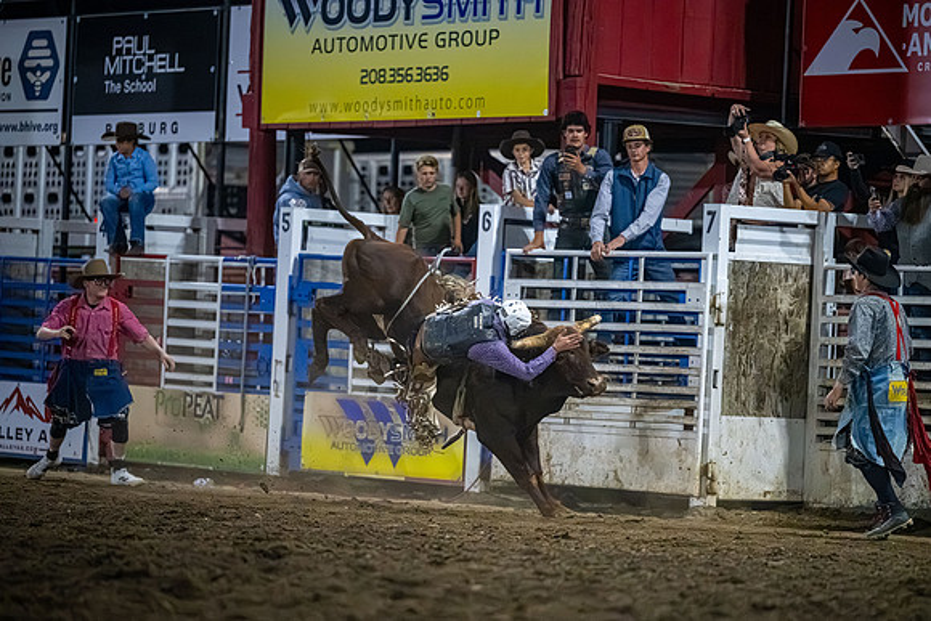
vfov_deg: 7.3
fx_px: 4896
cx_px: 482
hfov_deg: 10.9
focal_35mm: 189
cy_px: 327
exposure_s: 1/800
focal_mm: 180
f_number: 2.8
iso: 6400
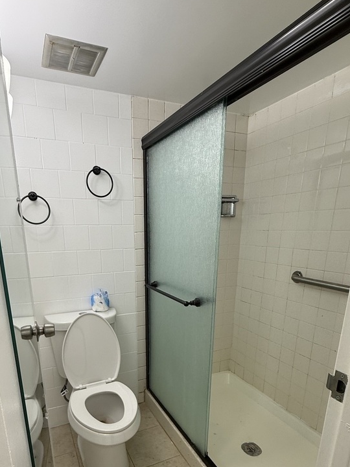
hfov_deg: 63.1
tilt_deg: -16.5
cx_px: 148
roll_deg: -0.4
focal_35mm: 21
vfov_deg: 76.6
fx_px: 283
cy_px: 310
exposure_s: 1/120
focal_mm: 2.22
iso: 64
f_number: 2.2
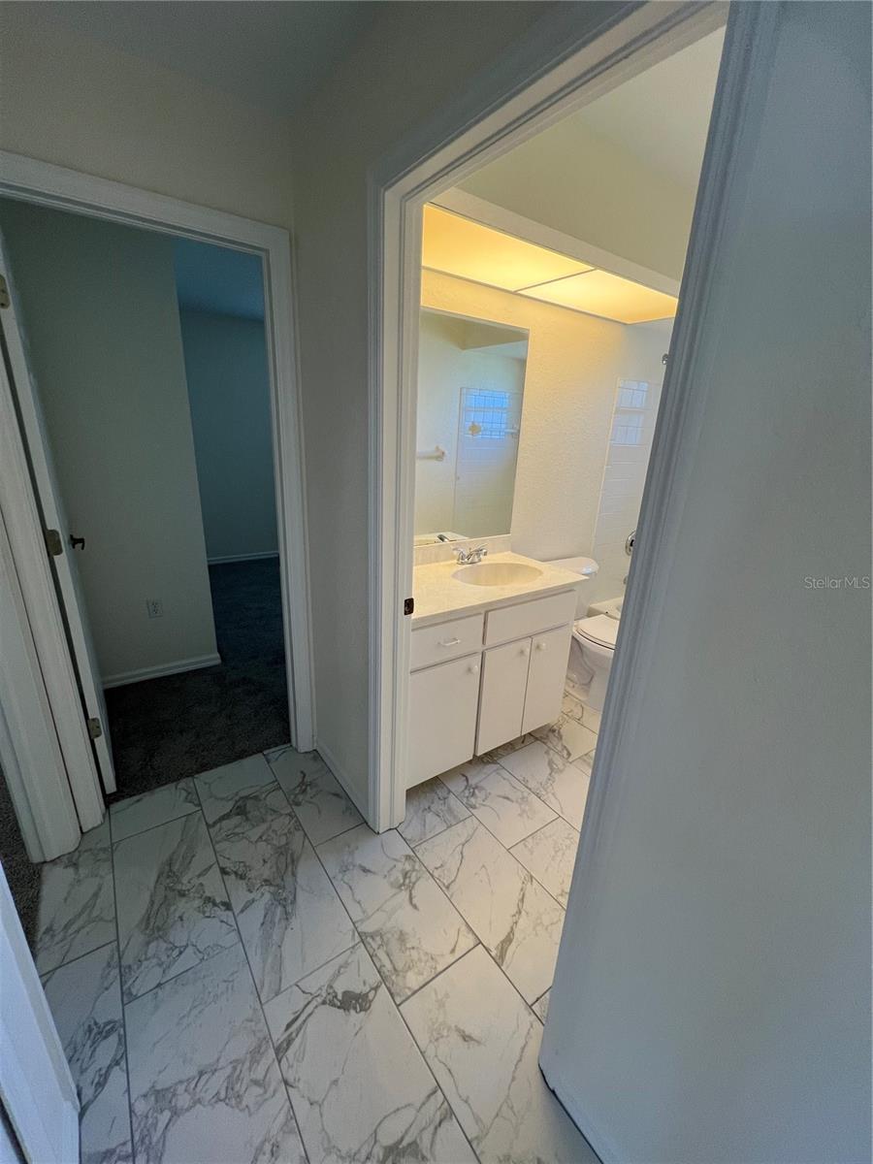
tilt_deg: -15.4
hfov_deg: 89.9
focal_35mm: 13
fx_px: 437
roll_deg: -3.2
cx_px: 436
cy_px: 582
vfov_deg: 106.2
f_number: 1.8
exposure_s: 1/120
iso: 125
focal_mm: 1.57
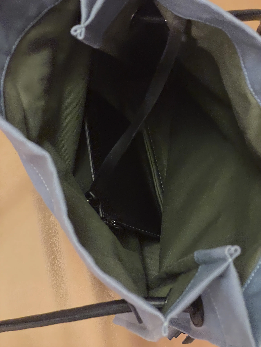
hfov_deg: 28.0
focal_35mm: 52
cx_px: 130
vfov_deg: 36.8
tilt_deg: -72.8
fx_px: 523
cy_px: 174
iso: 1250
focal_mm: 6
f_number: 2
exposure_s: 1/25
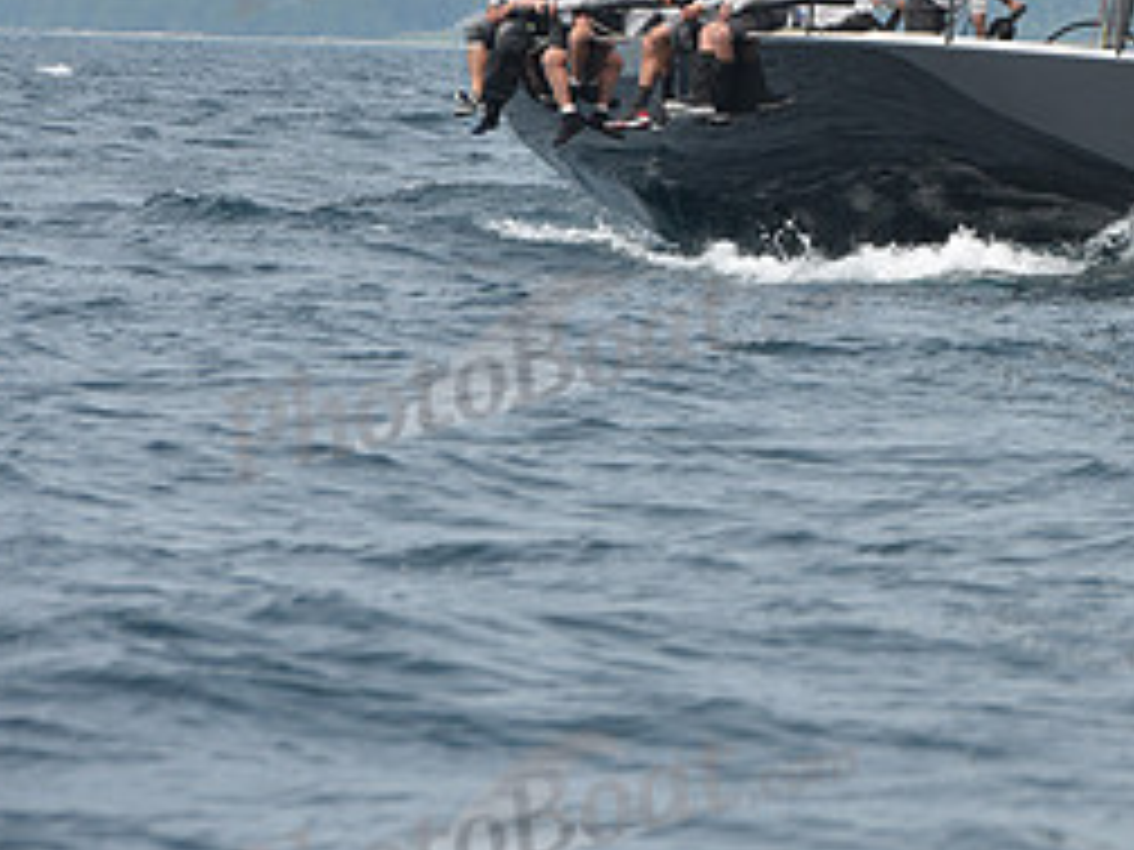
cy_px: 70
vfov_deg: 3.4
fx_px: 14480
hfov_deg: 4.5
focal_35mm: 442
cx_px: 1094
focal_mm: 200
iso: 250
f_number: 8
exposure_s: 1/1250
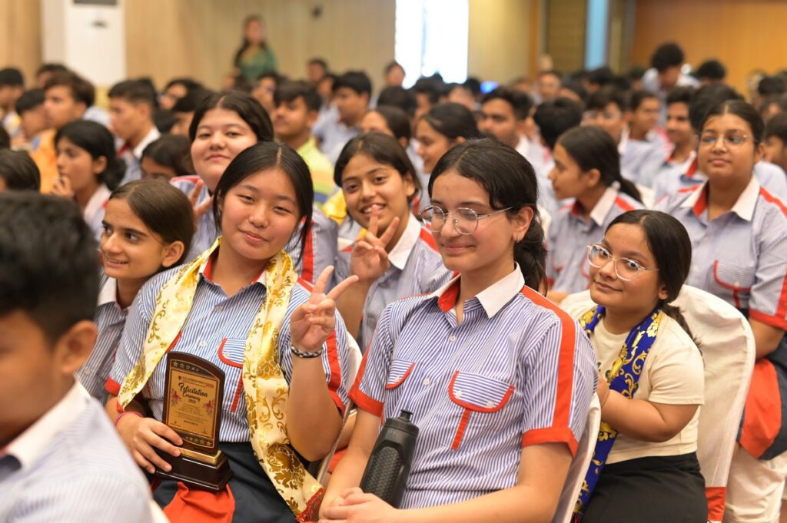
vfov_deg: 26.9
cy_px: 262
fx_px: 1092
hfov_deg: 39.6
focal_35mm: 50
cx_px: 394
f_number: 2.2
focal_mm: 50
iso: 2500
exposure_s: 1/250
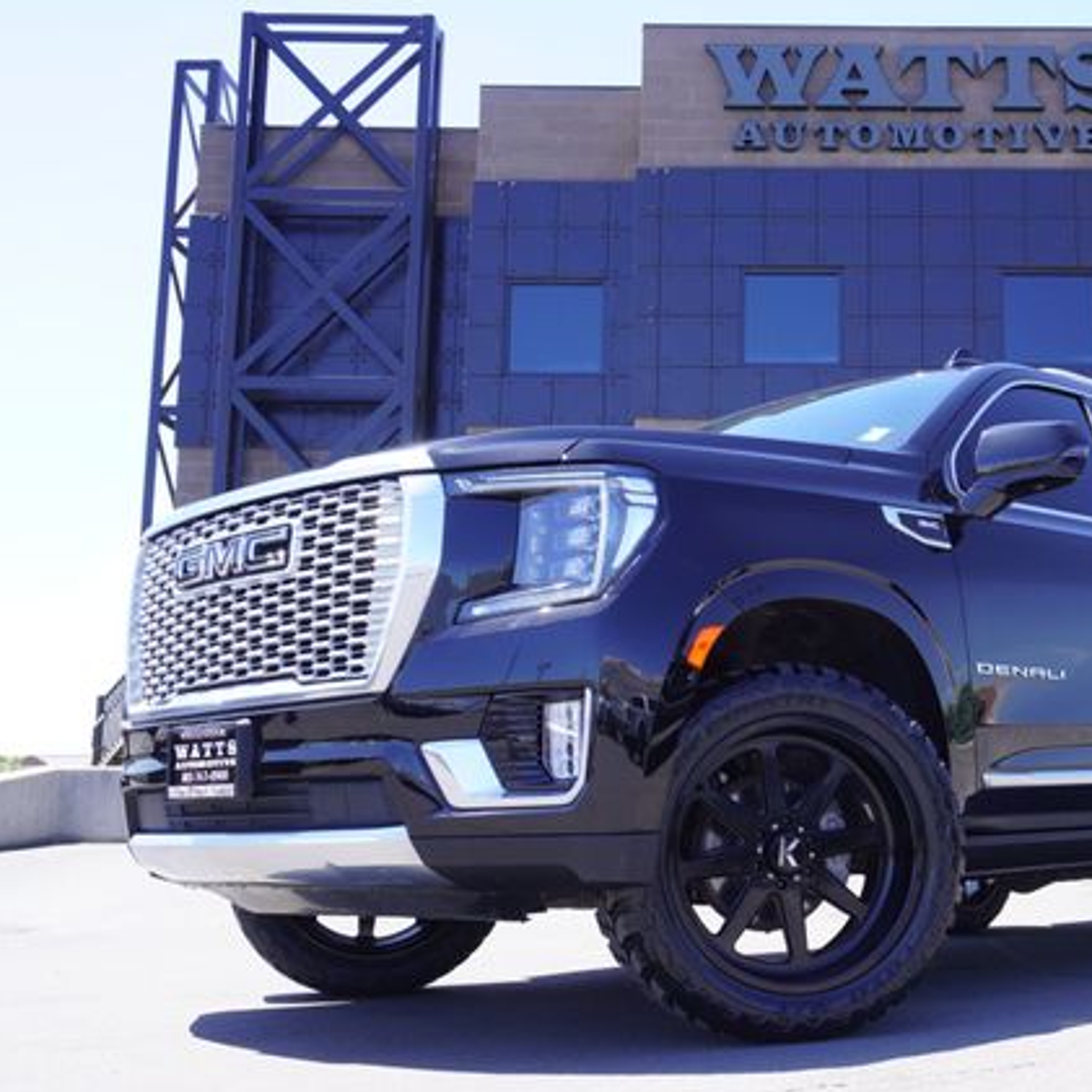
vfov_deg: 37.8
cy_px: 550
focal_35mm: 45
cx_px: 827
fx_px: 1593
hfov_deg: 36.9
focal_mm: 23
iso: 100
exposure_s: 1/100
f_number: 6.3
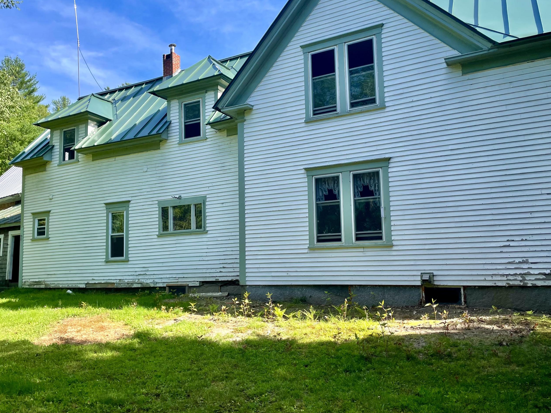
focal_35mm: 31
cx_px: 254
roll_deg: +0.9
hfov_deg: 58.3
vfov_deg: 45.4
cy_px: 206
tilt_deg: +9.0
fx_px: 493
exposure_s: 1/1103
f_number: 1.6
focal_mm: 4.2
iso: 32
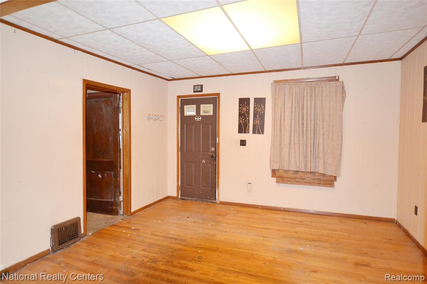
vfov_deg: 59.5
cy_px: 142
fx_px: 249
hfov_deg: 81.2
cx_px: 214
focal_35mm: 21
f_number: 3.5
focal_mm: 14
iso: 2800
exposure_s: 1/60
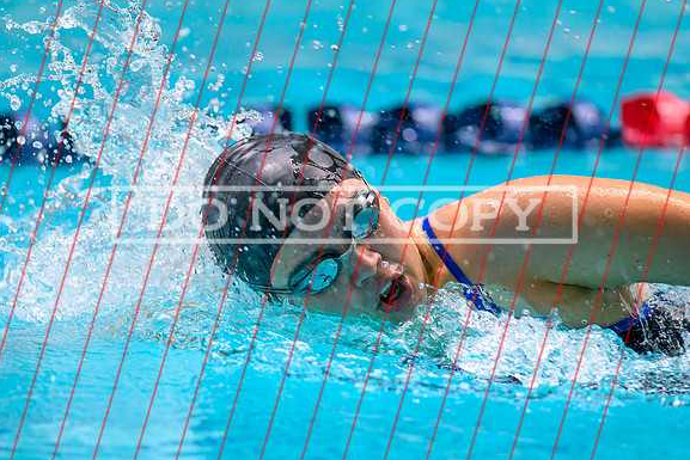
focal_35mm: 452
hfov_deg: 4.6
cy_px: 309
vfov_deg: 3.0
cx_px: 331
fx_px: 8665
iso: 1600
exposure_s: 1/800
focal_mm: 300
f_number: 2.8
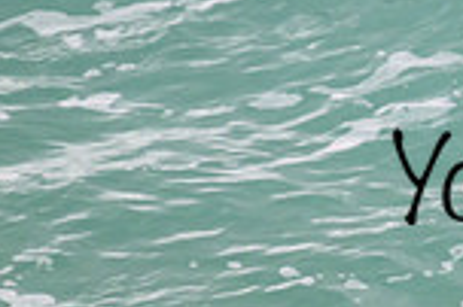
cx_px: 707
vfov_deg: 0.4
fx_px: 39274
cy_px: 150
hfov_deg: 0.7
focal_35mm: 3057
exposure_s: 1/2000
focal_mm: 800
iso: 1600
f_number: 11
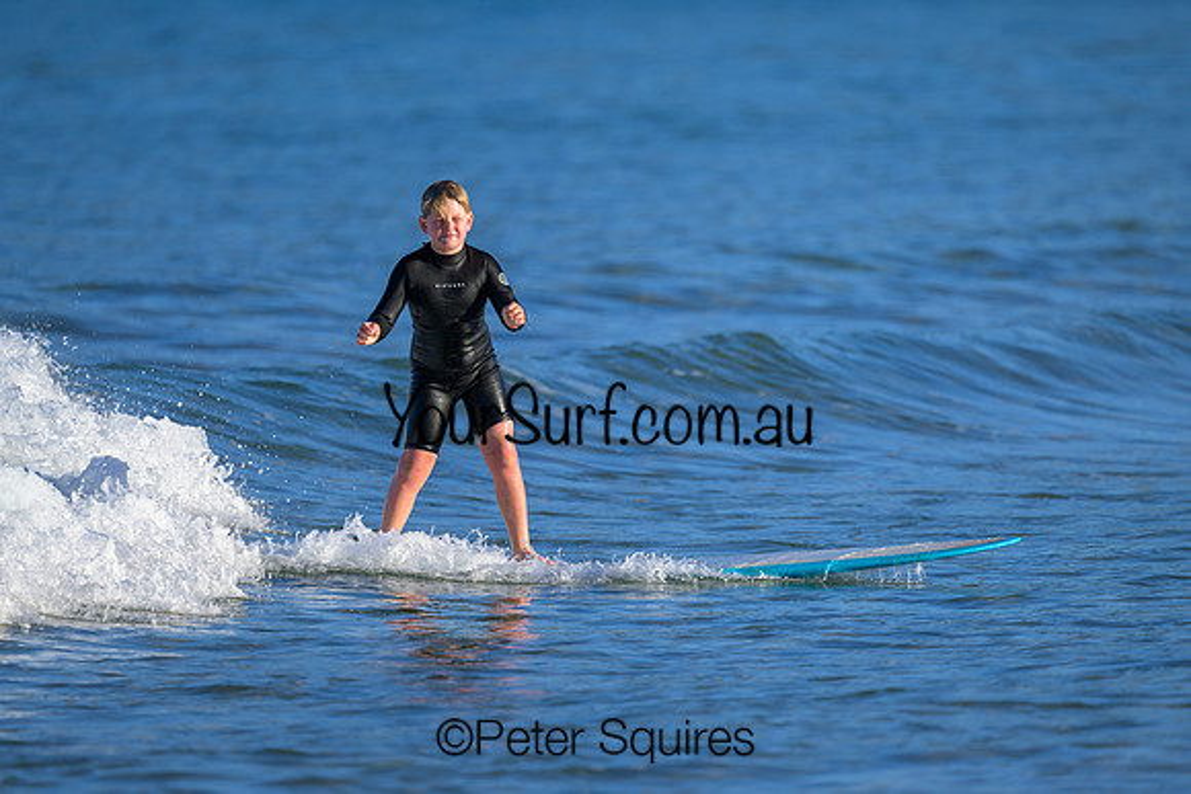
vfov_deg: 1.7
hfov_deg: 2.6
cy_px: 397
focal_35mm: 800
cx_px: 596
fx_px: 26472
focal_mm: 800
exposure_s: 1/1000
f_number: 6.3
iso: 220
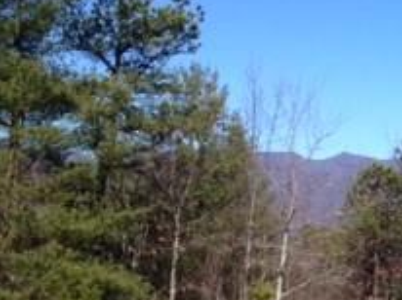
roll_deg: -1.3
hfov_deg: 16.5
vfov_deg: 13.5
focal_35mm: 109
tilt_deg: -0.4
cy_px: 206
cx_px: 591
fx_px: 1264
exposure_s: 1/1727
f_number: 2.4
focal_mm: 4.28
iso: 50
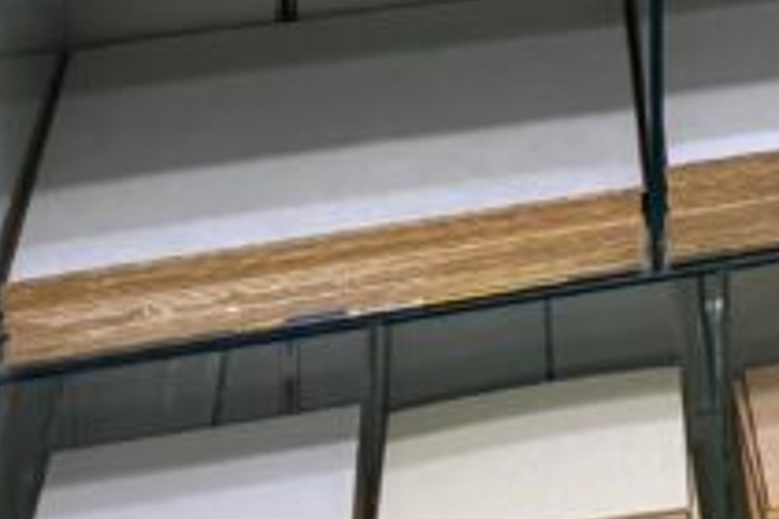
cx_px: 2170
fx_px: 3289
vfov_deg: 7.8
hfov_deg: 10.5
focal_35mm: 152
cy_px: -1068
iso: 64
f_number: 1.78
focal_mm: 6.76
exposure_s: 1/128
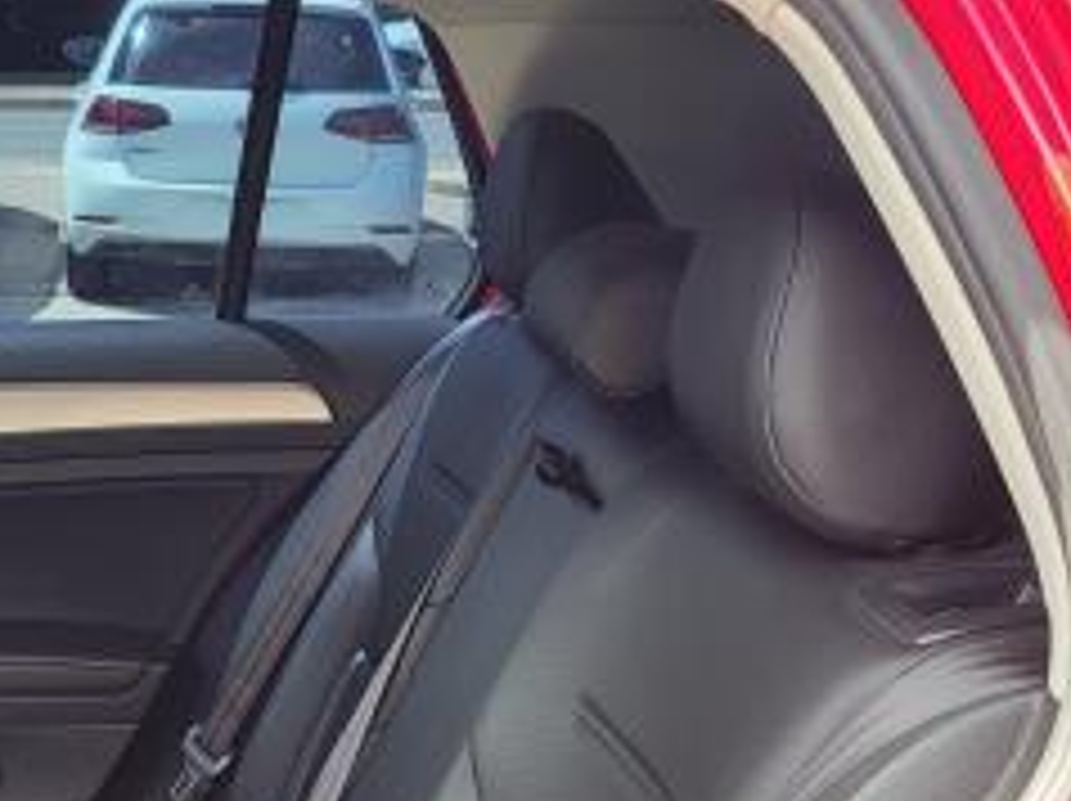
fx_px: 2164
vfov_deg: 19.8
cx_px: 140
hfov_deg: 27.0
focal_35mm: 70
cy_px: 932
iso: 40
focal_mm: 5.4
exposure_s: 1/299
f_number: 1.8
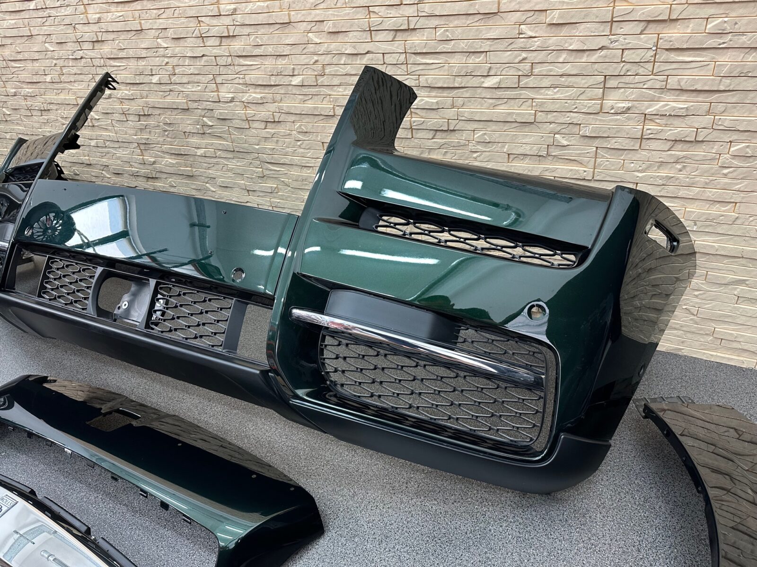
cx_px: 378
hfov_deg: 71.6
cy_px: 284
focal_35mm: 24
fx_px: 525
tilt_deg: -34.6
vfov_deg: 56.8
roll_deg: +8.1
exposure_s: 1/50
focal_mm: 6.86
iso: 160
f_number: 1.78
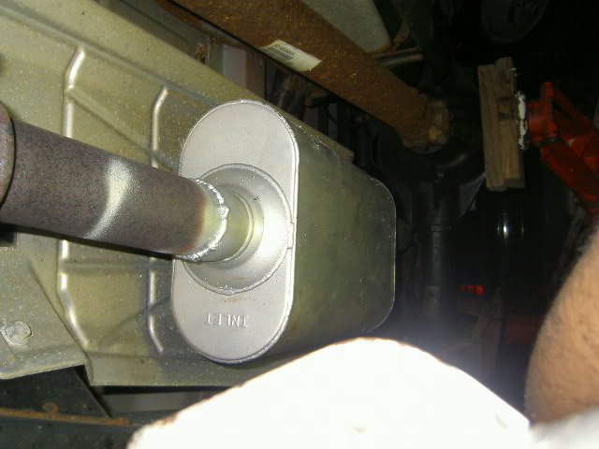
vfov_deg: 41.8
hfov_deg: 54.0
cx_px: 300
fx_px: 588
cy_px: 224
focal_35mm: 34
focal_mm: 5.6
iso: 100
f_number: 2.8
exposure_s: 1/60
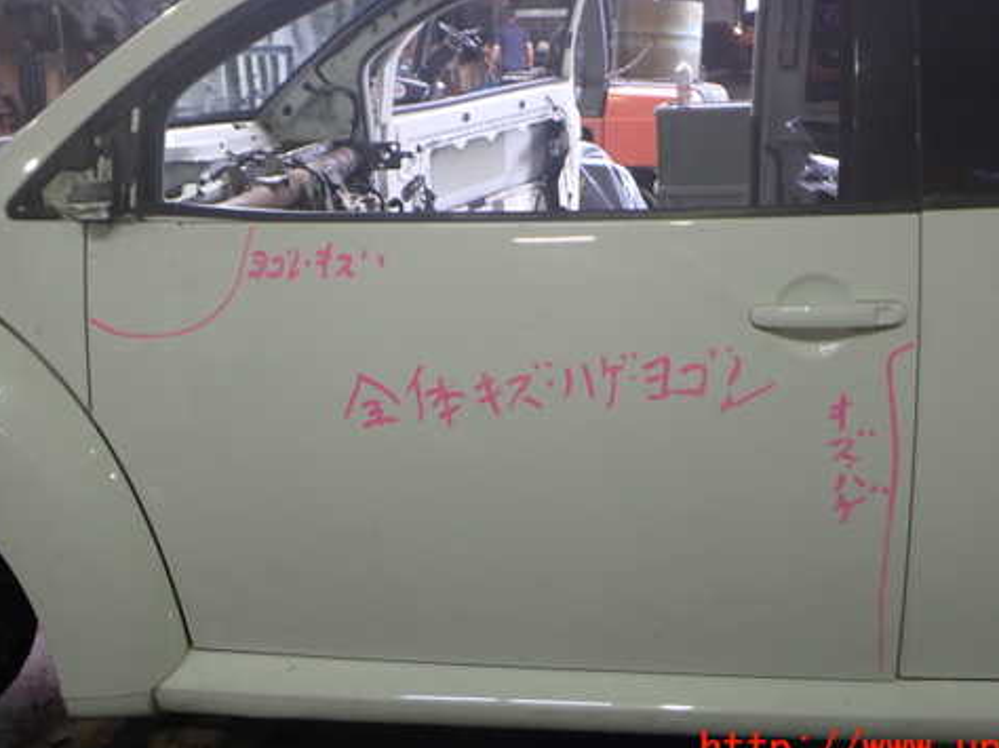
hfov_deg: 48.9
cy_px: 303
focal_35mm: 38
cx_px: 544
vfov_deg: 37.6
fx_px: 1096
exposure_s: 1/40
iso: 200
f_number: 2.3
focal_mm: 5.4
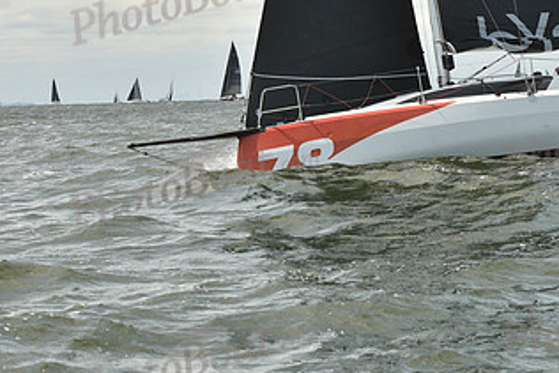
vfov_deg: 8.1
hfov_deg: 12.1
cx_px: 412
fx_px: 2625
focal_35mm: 169
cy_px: 66
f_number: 9
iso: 250
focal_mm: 92
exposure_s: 1/800
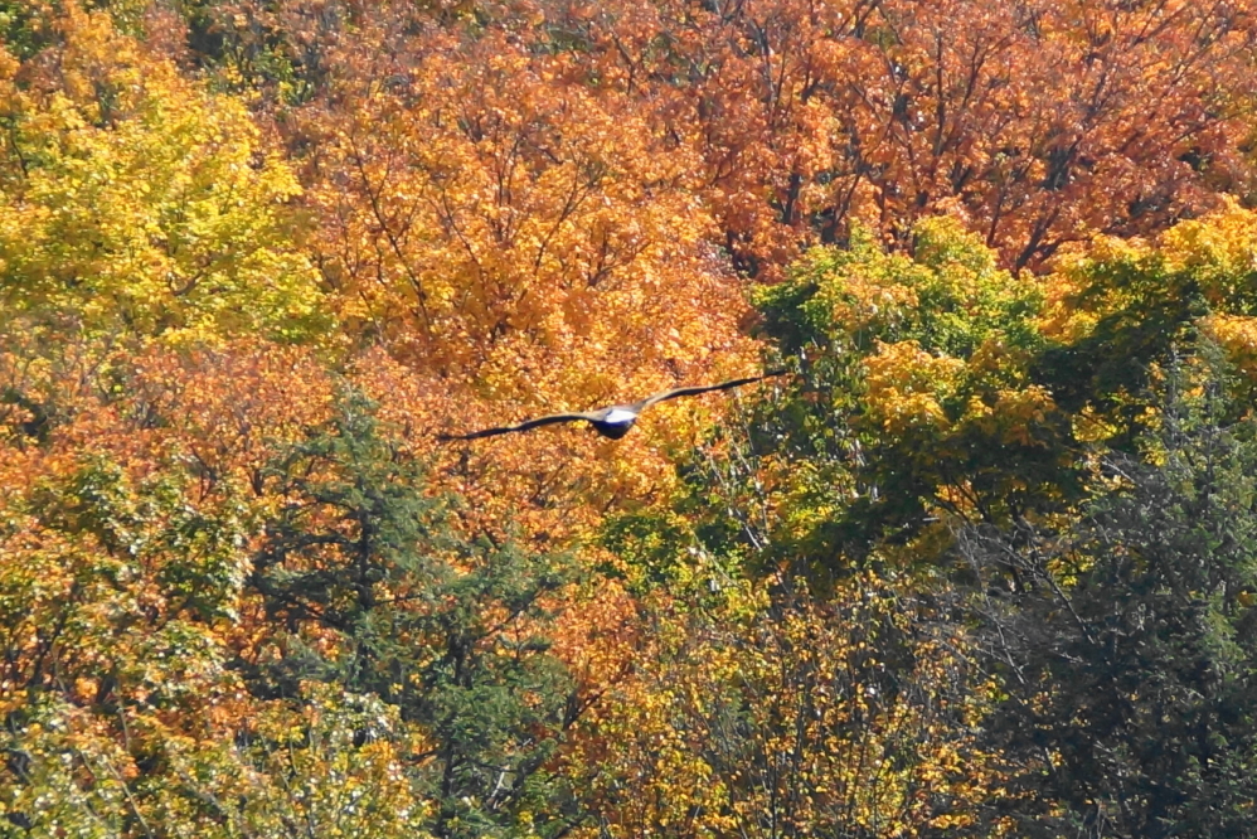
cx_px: 628
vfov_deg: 4.6
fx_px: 10477
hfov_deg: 6.9
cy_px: 420
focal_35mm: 300
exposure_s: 1/320
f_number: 6.3
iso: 320
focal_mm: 200
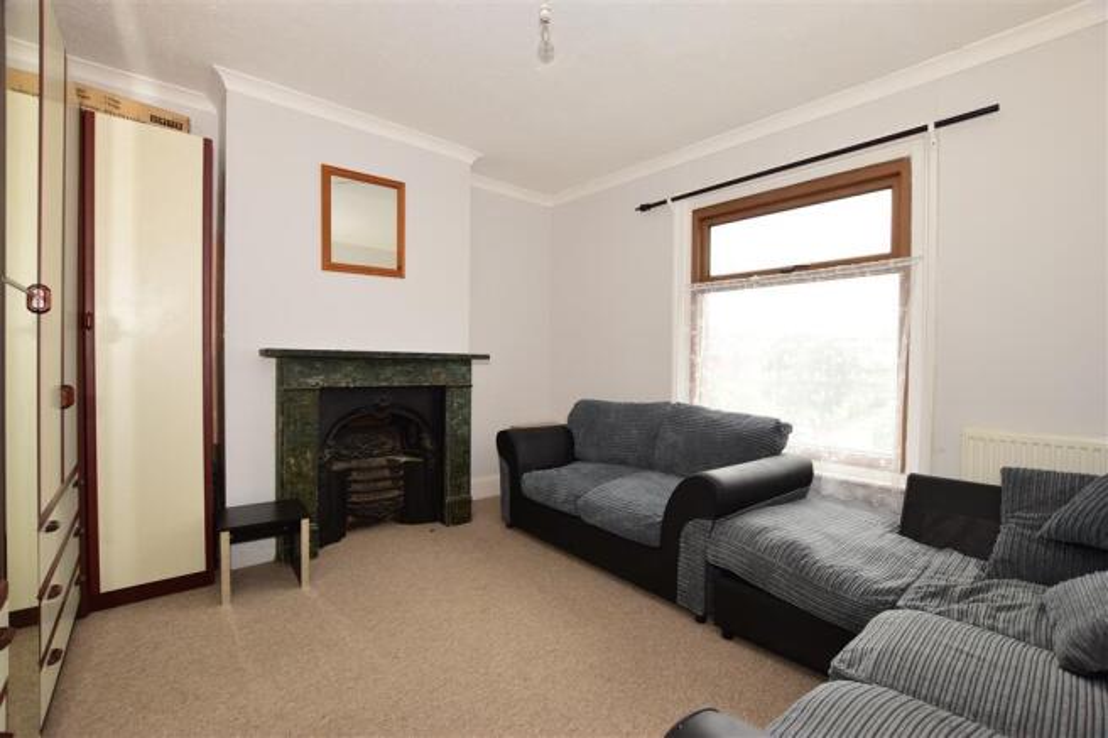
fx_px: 462
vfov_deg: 77.3
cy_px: 369
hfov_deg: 100.4
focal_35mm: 15
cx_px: 554
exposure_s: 1/160
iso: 640
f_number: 6.3
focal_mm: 10
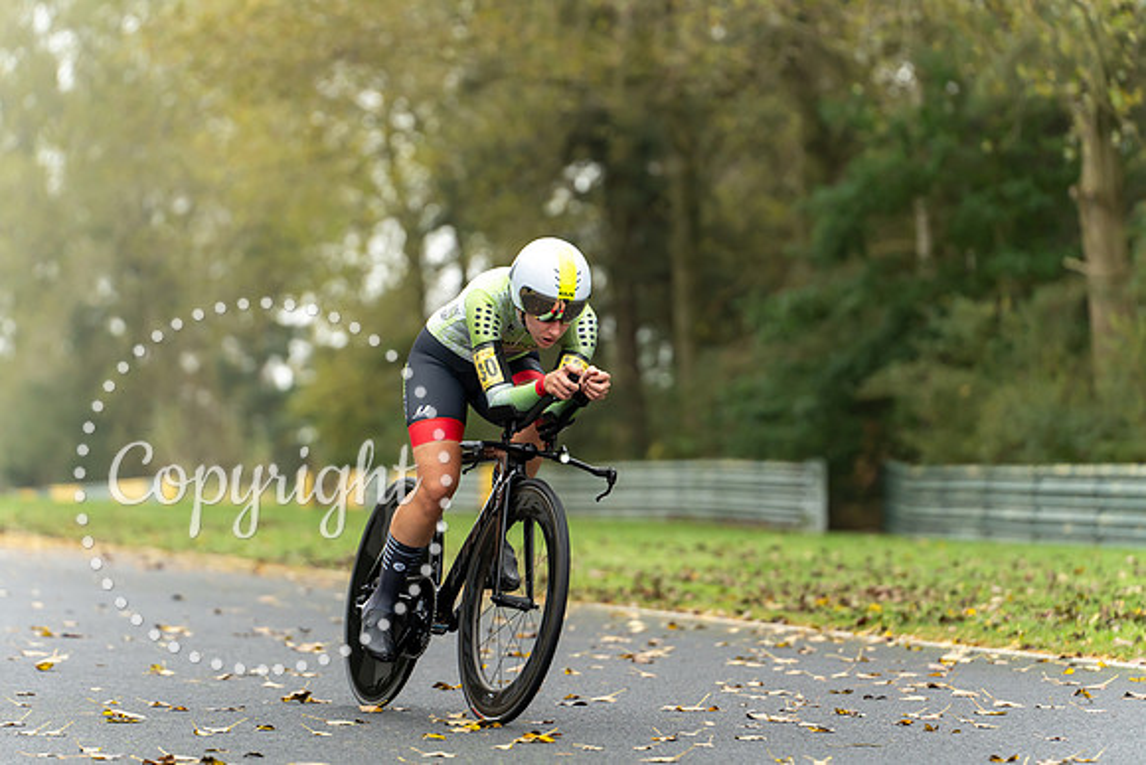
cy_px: 382
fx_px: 5731
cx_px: 573
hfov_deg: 11.4
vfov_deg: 7.6
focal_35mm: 180
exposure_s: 1/1000
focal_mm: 180
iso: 1250
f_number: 3.5
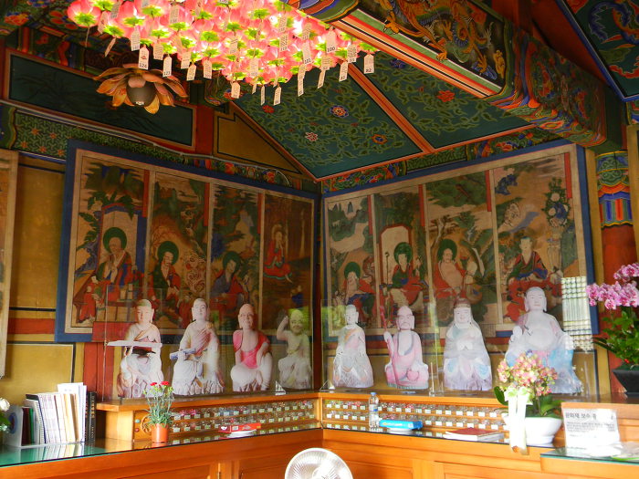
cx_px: 320
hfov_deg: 51.4
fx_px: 665
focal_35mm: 36
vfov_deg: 39.7
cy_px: 240
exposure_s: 1/7.9
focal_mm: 6.4
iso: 178
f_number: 3.7
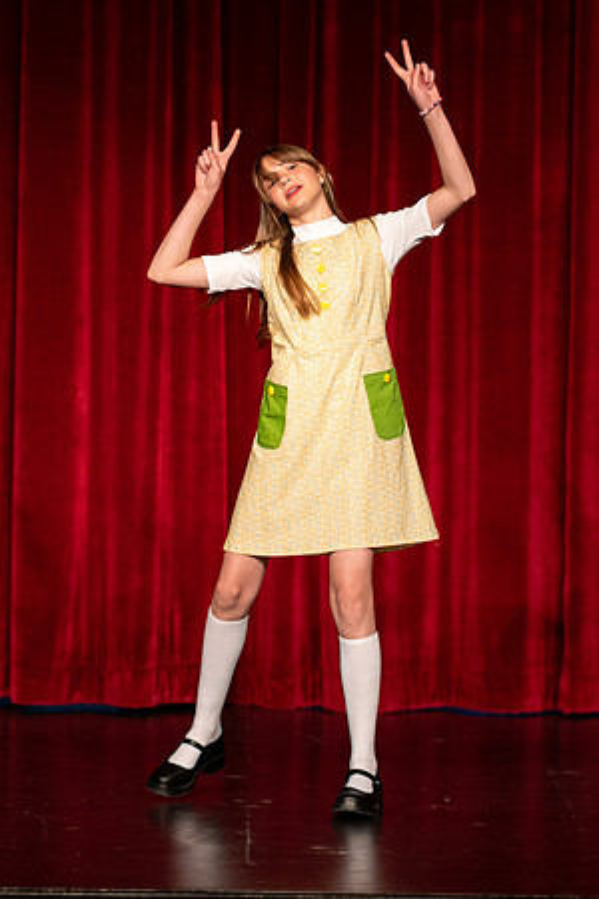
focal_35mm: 220
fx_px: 5480
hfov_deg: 6.3
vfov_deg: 9.4
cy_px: 407
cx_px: 326
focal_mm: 105
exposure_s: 1/1250
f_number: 1.4
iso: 1600
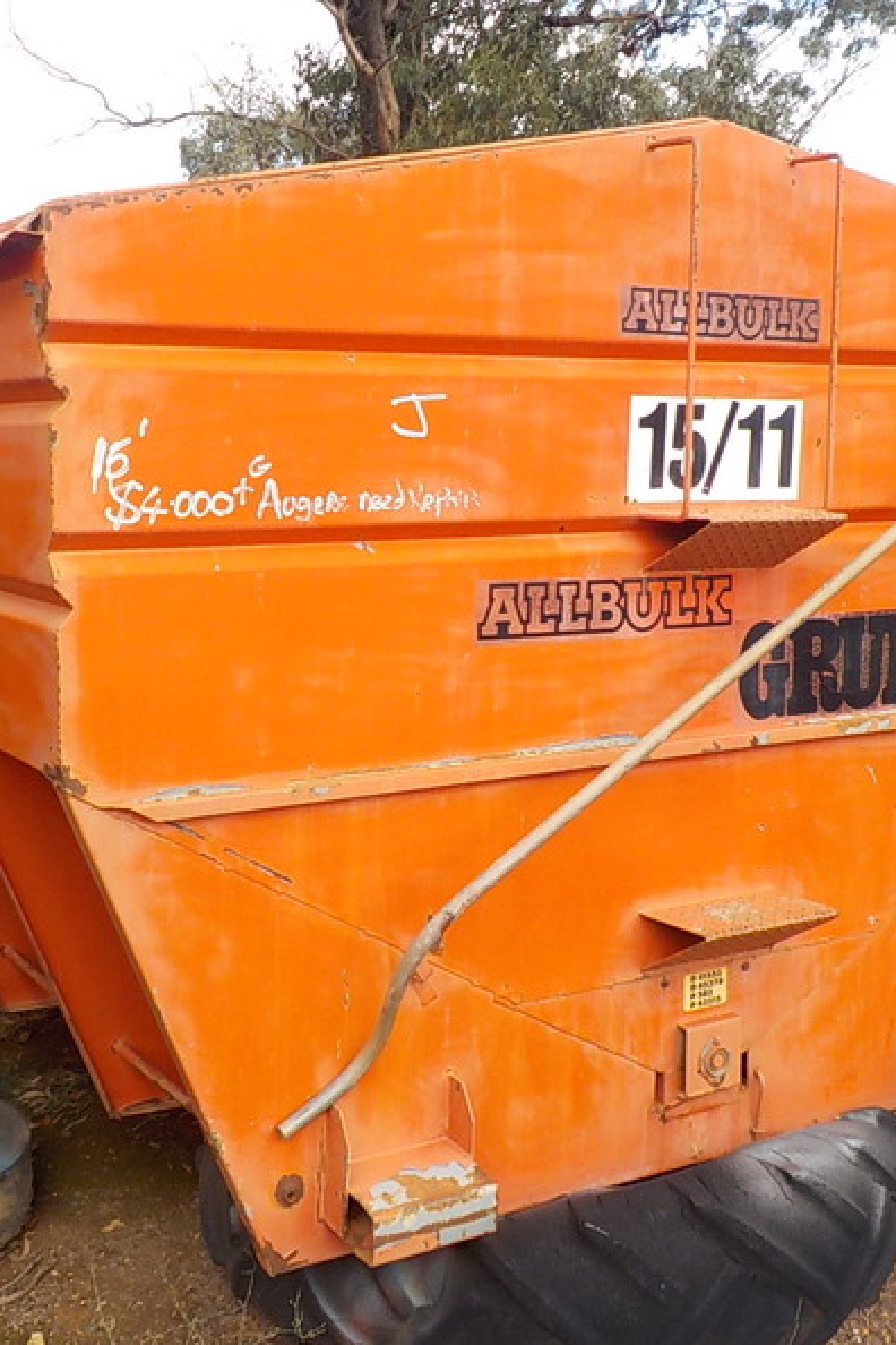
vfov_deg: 46.4
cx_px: 428
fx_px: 1568
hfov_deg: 31.9
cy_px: 668
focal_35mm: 42
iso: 125
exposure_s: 1/160
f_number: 3.3
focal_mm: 4.1
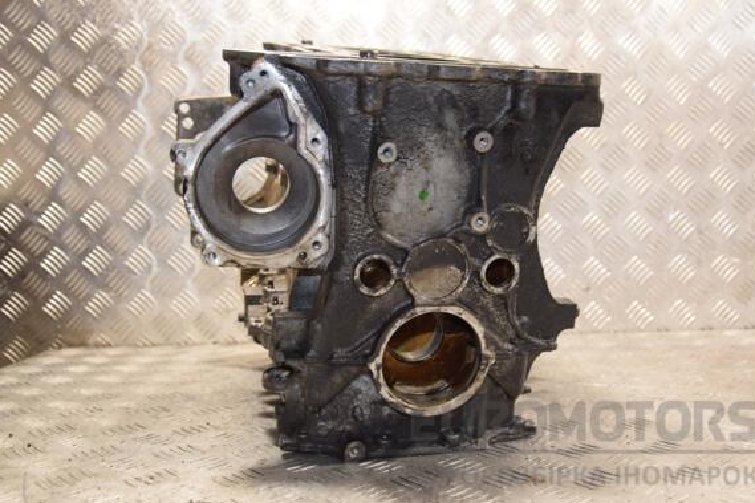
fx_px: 829
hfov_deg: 49.0
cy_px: 244
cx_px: 386
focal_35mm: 40
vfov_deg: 33.8
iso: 800
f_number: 5
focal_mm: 25
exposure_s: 1/100
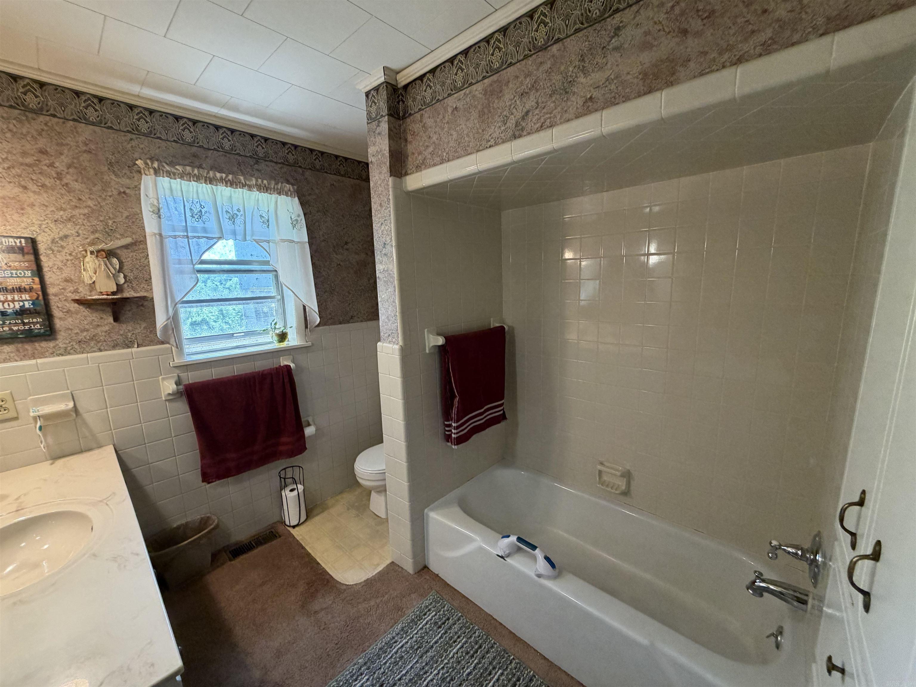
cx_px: 458
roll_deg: +0.5
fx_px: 370
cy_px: 344
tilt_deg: -10.9
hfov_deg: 102.1
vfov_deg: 85.7
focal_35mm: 14
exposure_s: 1/60
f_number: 2.2
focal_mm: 2.22
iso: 250
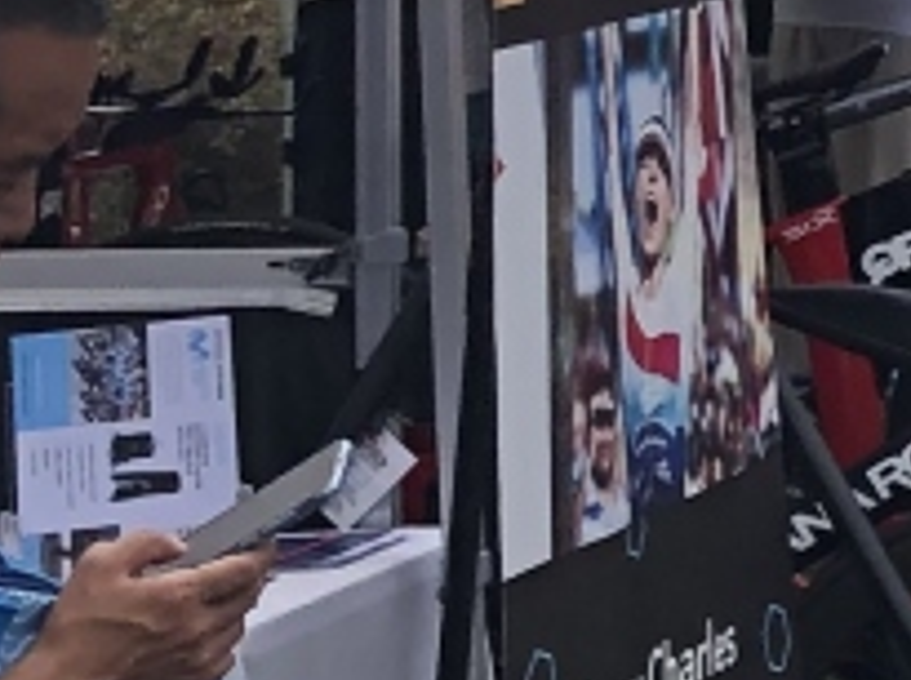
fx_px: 5753
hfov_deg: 7.7
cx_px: 2866
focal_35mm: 219
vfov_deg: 6.5
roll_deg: -0.6
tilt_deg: +3.7
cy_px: -756
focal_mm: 3.99
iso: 20
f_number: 1.8
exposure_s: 1/1715
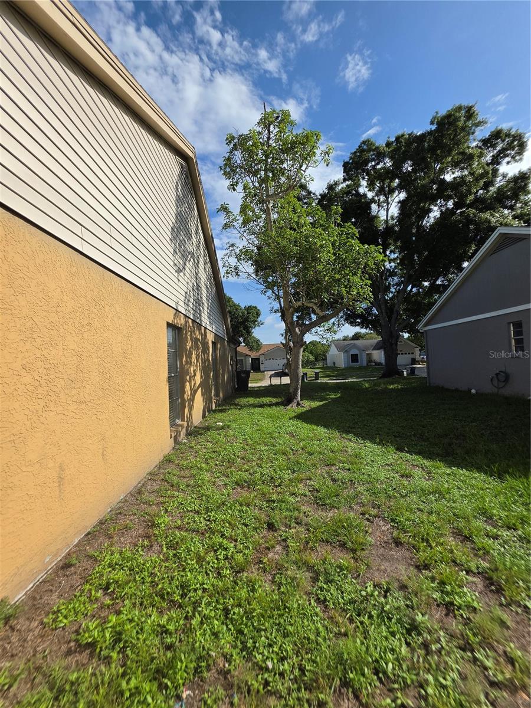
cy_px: 354
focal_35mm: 13
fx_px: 266
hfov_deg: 89.9
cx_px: 266
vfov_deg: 106.2
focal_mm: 2.2
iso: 32
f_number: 1.9
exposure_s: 1/2537
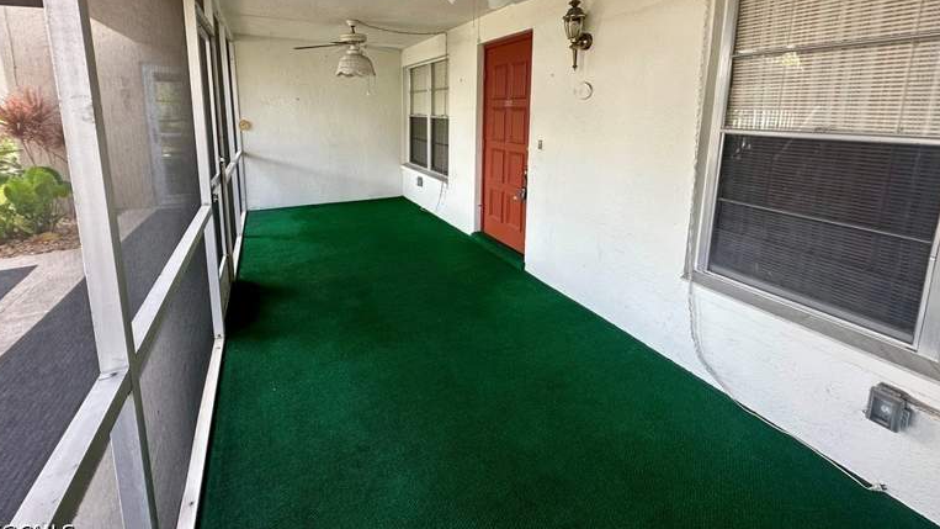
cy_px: 179
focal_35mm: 16
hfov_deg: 99.4
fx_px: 399
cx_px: 477
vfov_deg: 65.4
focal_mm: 2.22
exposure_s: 1/99
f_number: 2.2
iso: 64
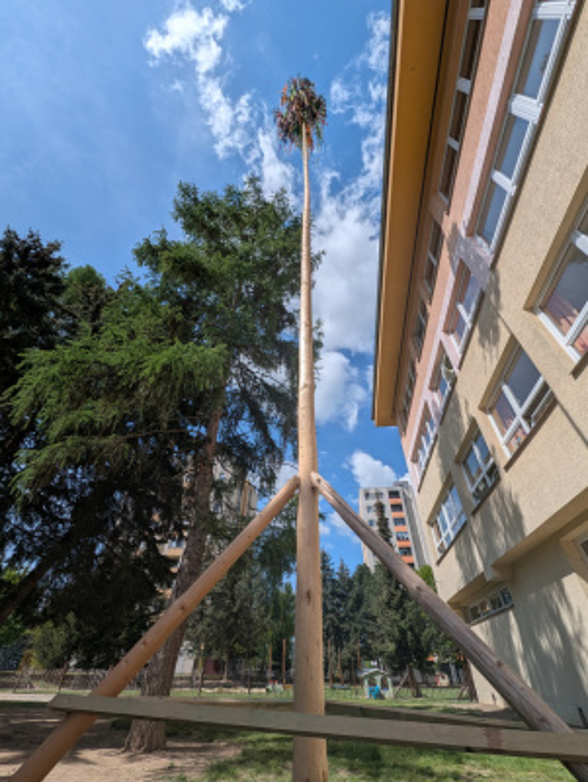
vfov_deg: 106.1
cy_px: 391
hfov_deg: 90.0
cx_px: 294
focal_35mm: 13
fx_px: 294
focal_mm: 1.95
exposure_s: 1/2994
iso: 46
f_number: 2.2
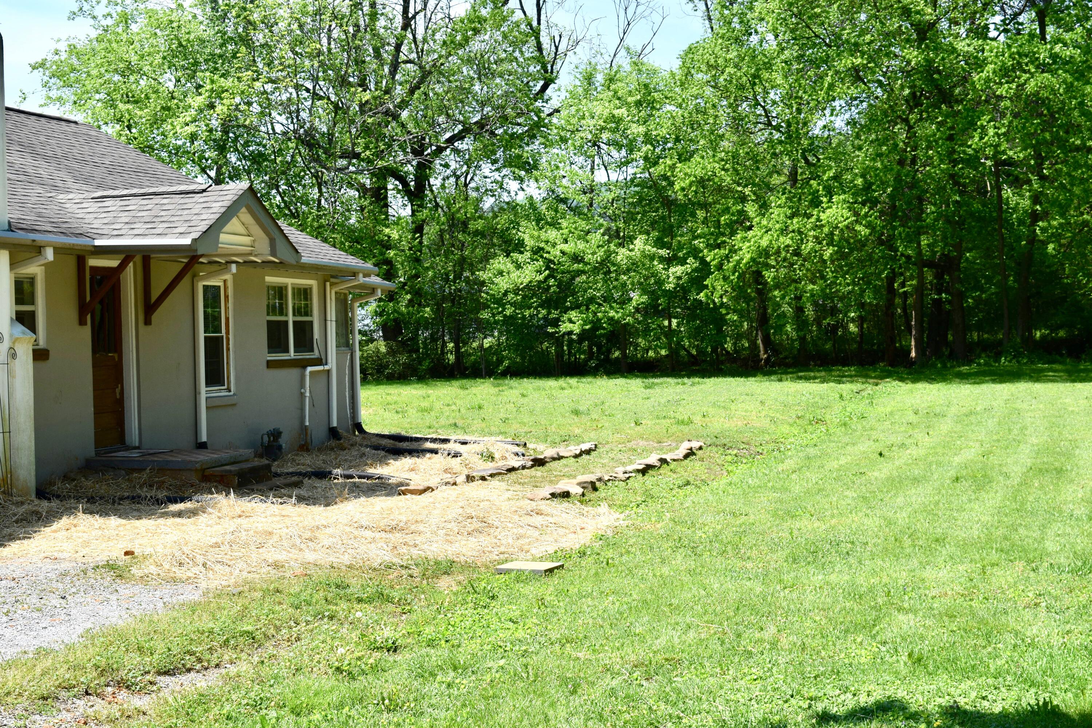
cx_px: 546
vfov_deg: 26.5
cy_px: 364
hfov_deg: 38.9
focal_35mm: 51
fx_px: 1547
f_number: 9
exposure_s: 1/320
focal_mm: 34
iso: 200
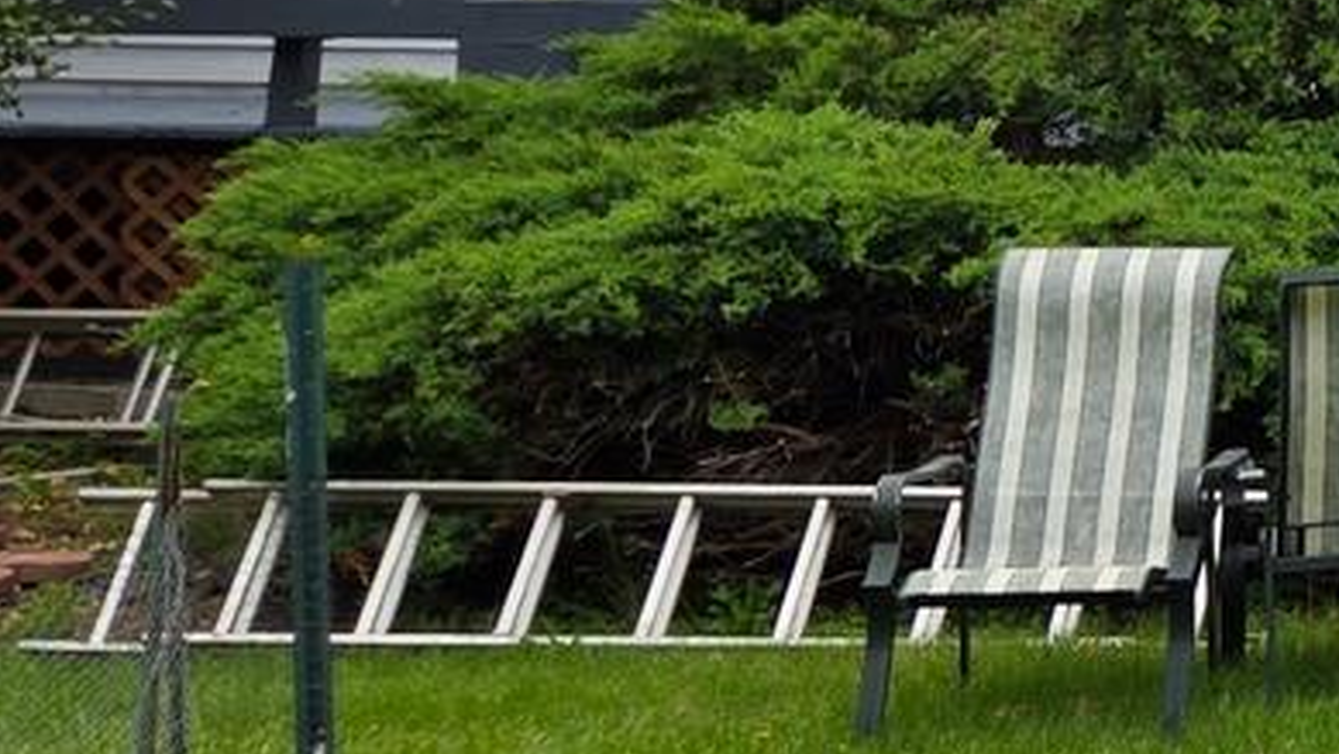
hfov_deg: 12.6
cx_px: 3246
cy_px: -331
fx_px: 4688
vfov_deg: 9.0
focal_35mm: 132
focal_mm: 5.4
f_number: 1.8
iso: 25
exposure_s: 1/1151
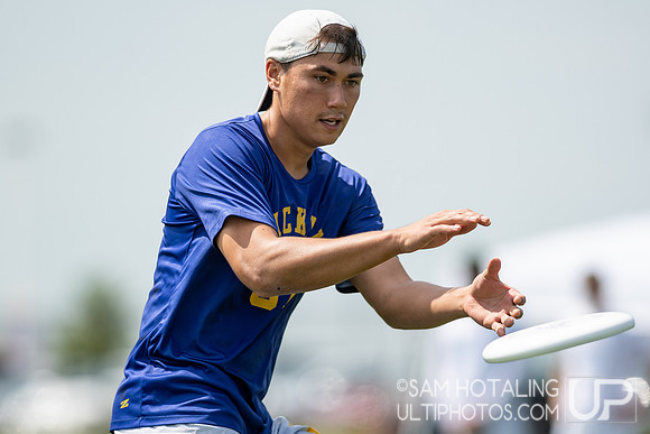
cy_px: 217
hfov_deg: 4.2
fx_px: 8824
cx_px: 297
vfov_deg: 2.8
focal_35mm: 489
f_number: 2.8
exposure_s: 1/3200
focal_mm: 300
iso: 100
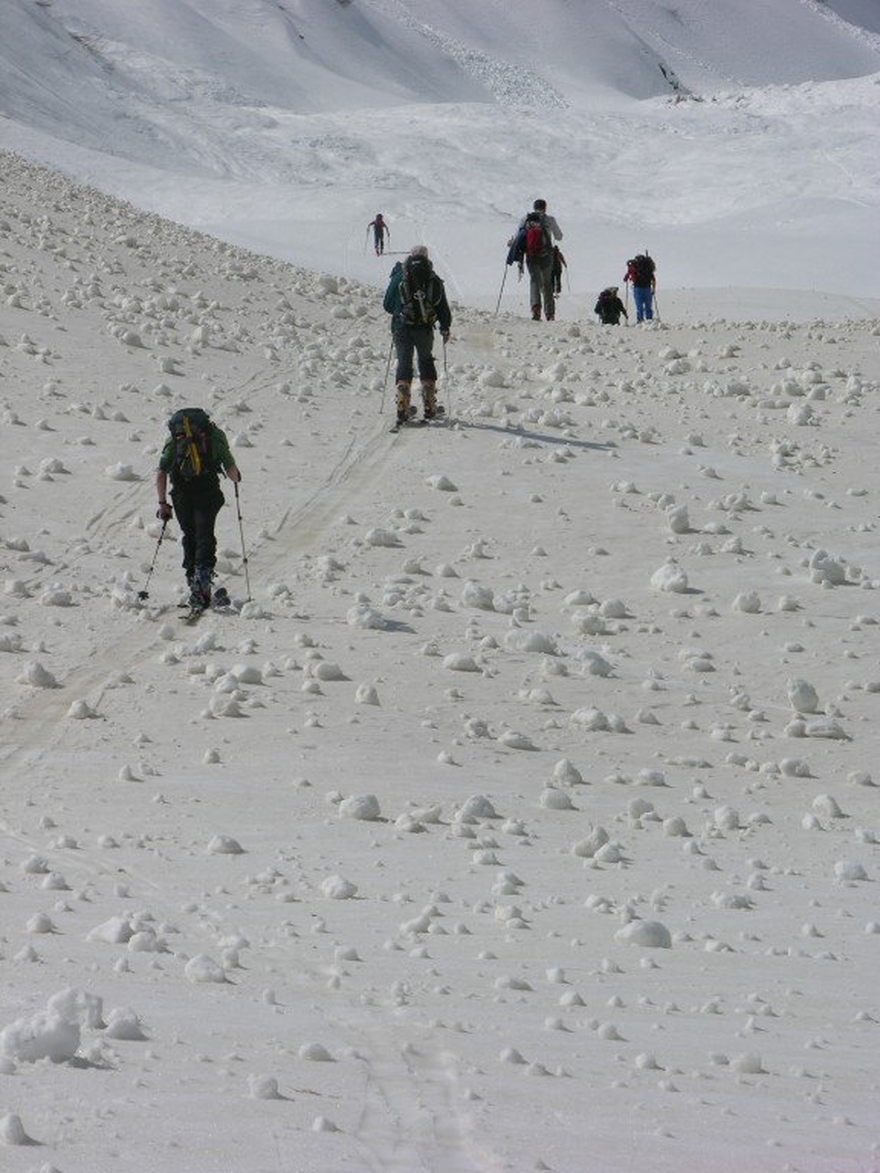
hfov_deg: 8.2
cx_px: 440
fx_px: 6101
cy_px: 586
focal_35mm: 180
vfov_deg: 11.0
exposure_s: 1/588
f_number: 8
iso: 50
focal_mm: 44.7
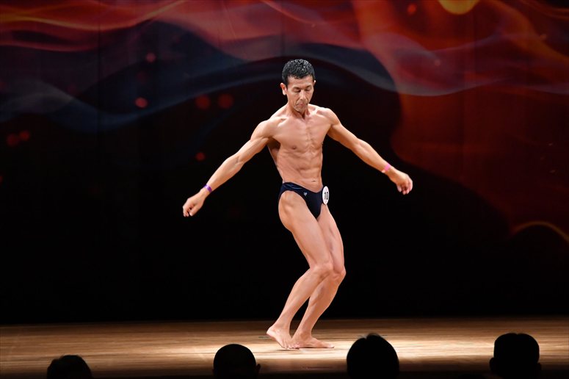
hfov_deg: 9.2
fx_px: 3555
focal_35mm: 225
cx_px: 284
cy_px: 190
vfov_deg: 6.1
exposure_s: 1/400
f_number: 5.6
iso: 4000
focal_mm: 150
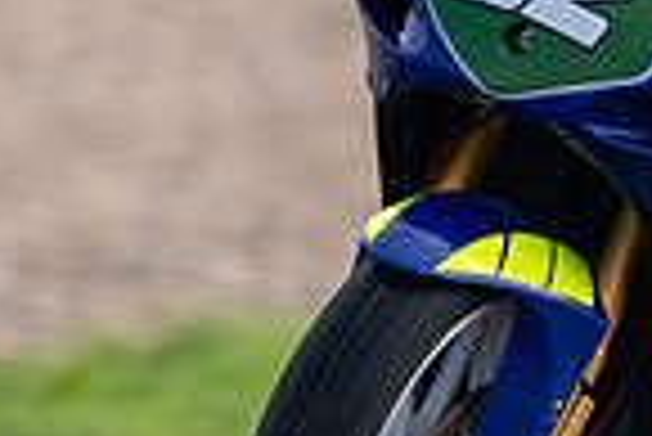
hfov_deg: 0.6
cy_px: 110
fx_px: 65373
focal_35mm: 3606
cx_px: 459
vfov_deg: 0.4
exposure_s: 1/500
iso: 80
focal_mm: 600
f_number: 4
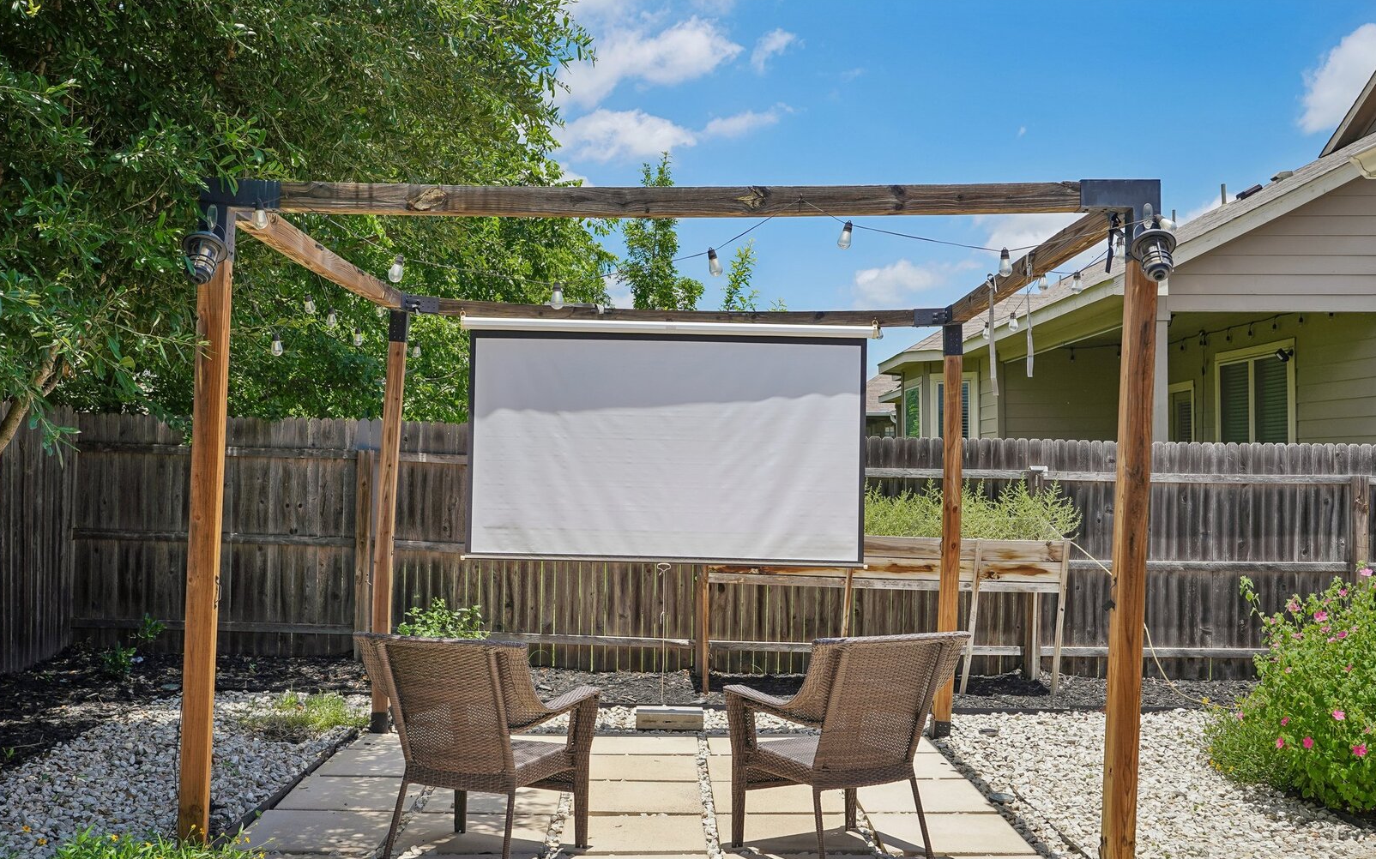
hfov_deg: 54.6
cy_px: 459
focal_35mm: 36
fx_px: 1332
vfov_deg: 35.8
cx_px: 686
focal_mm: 34.5
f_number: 8
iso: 100
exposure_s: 1/200
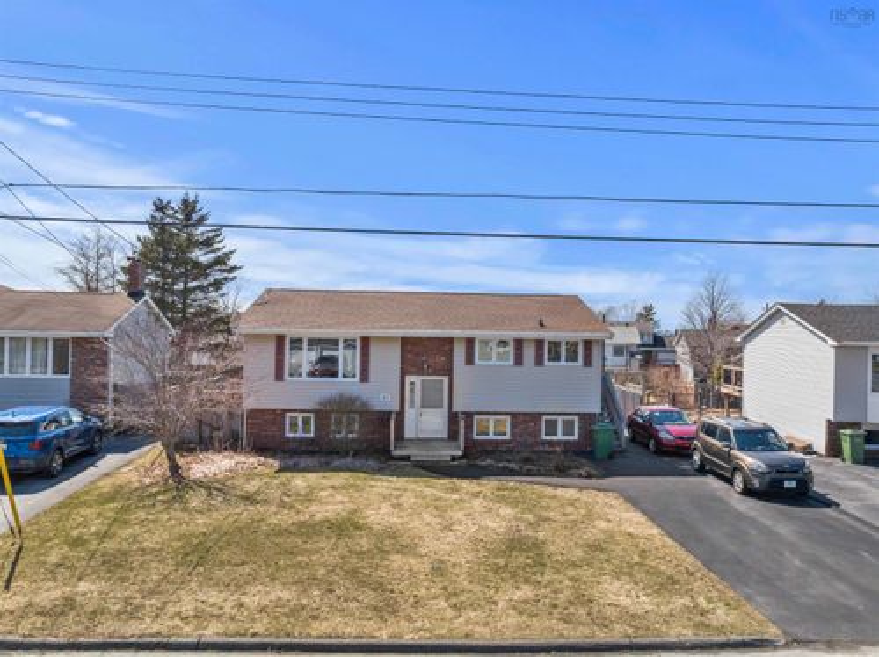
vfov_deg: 56.7
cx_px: 440
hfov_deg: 71.6
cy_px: 328
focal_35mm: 24
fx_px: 609
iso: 400
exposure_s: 1/60
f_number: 9
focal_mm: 12.29
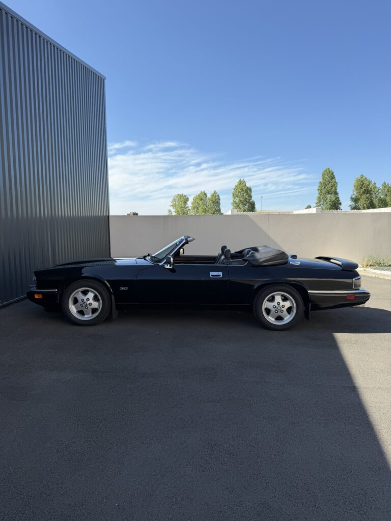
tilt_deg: -4.8
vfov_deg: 71.6
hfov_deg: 56.8
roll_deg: +0.0
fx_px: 361
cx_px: 196
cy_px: 260
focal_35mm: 24
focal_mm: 6.76
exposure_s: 1/3145
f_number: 1.78
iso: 80
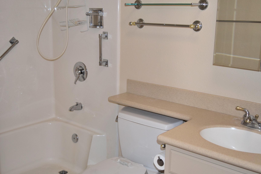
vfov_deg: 30.5
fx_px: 319
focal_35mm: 44
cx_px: 127
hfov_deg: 44.5
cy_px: 88
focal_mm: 24
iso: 800
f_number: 4
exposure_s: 1/60
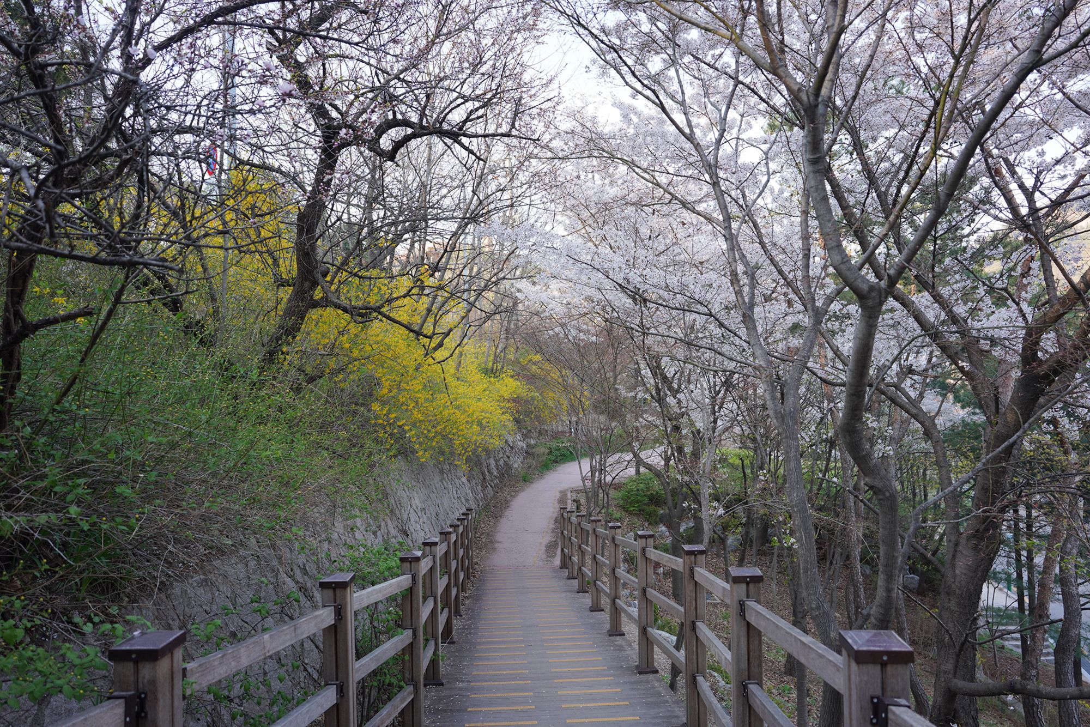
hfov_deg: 73.7
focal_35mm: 24
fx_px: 727
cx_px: 545
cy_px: 364
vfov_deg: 53.1
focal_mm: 24
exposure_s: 1/100
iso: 100
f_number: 4
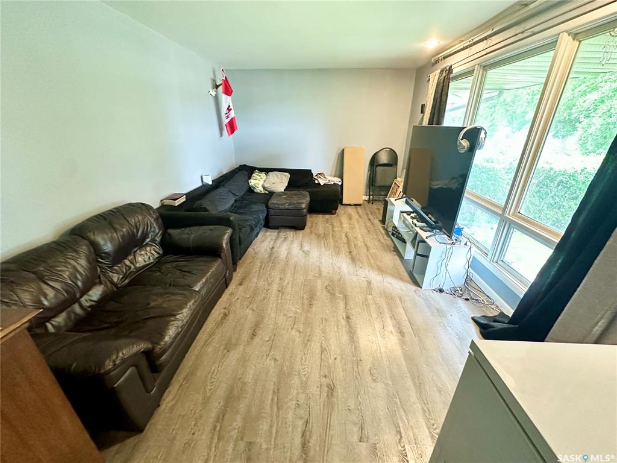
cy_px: 232
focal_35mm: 14
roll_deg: -0.2
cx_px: 308
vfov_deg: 85.7
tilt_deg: -23.4
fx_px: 250
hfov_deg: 102.1
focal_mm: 2.22
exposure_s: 1/60
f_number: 2.2
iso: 800
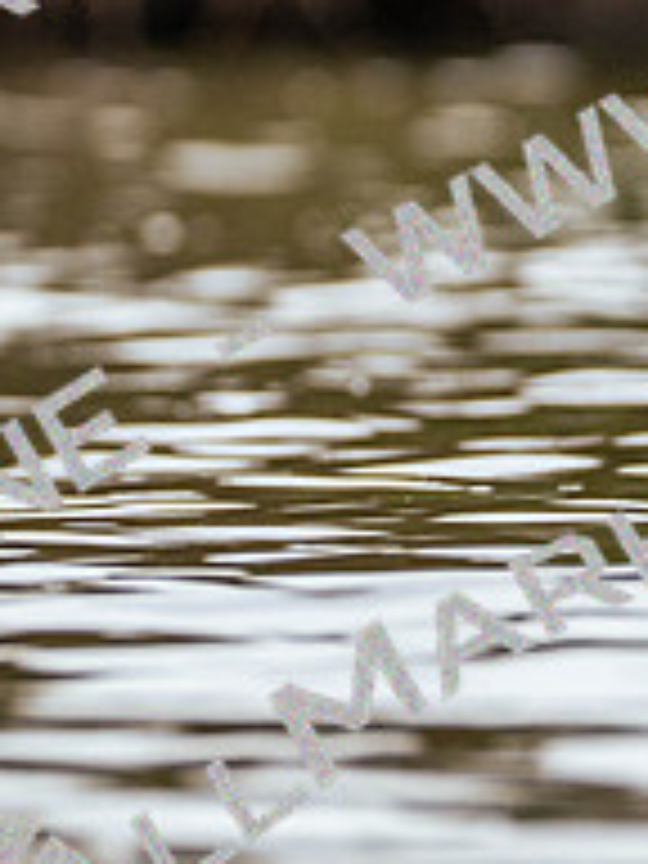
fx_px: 29053
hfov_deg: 1.3
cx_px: 900
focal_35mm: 1164
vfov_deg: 1.7
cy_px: 317
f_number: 6.3
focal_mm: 400
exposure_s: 1/2000
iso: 2000
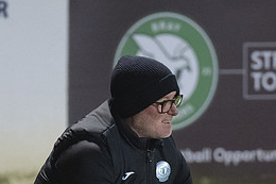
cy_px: 243
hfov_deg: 2.3
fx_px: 6903
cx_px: 141
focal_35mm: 901
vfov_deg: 1.5
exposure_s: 1/500
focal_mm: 200
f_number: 2.8
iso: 5000
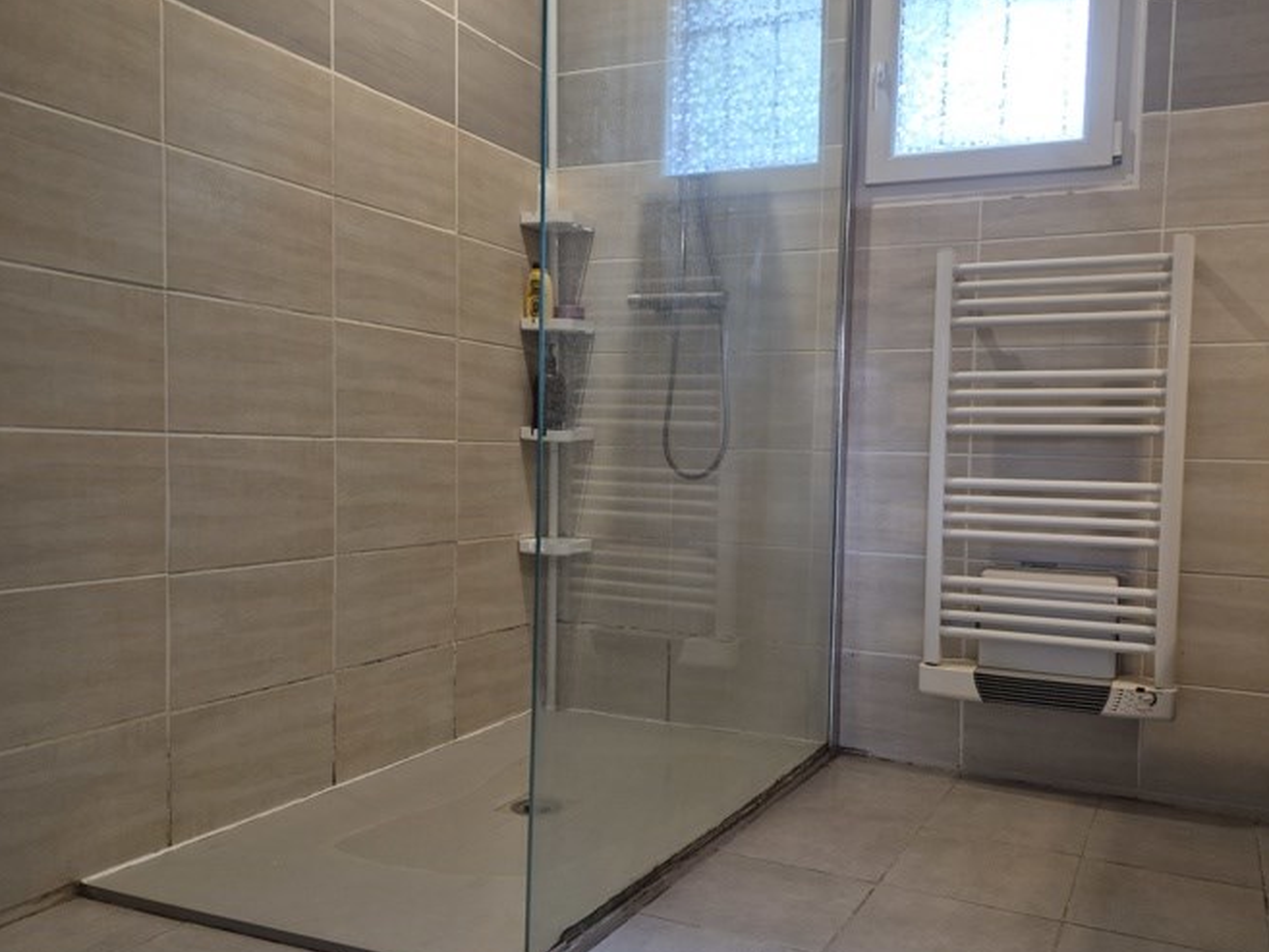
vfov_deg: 49.7
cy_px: 508
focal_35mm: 28
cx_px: 736
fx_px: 1027
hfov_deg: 63.1
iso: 400
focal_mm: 5.4
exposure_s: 1/100
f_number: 1.8
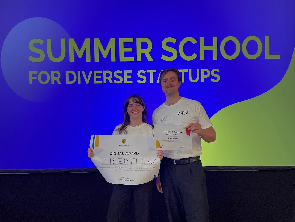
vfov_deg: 53.1
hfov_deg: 67.3
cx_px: 148
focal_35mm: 26
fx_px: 222
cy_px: 111
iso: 160
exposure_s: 1/60
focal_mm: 4.2
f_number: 1.6
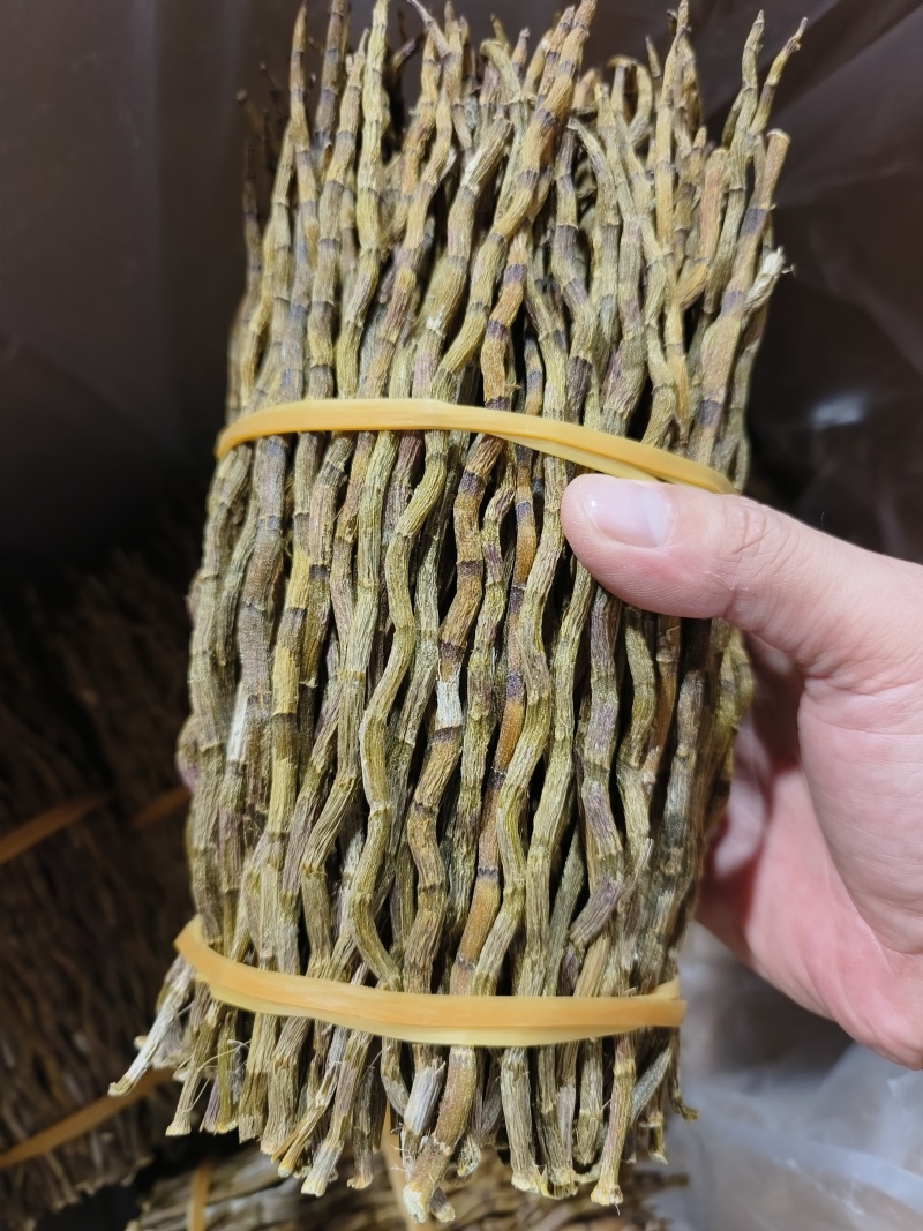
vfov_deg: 73.9
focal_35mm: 23
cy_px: 616
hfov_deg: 58.9
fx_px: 818
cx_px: 462
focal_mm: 5.5
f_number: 1.75
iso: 588
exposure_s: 1/33.3
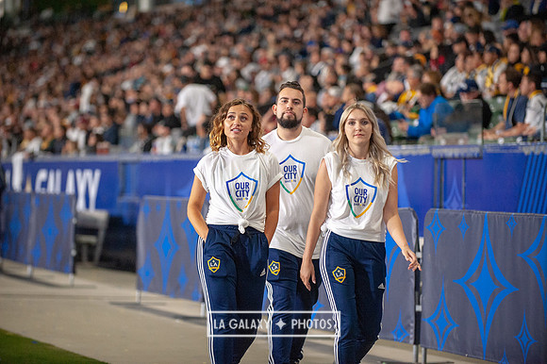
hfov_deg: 13.7
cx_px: 274
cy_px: 182
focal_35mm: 150
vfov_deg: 9.1
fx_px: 2278
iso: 3200
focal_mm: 150
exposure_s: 1/800
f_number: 2.8
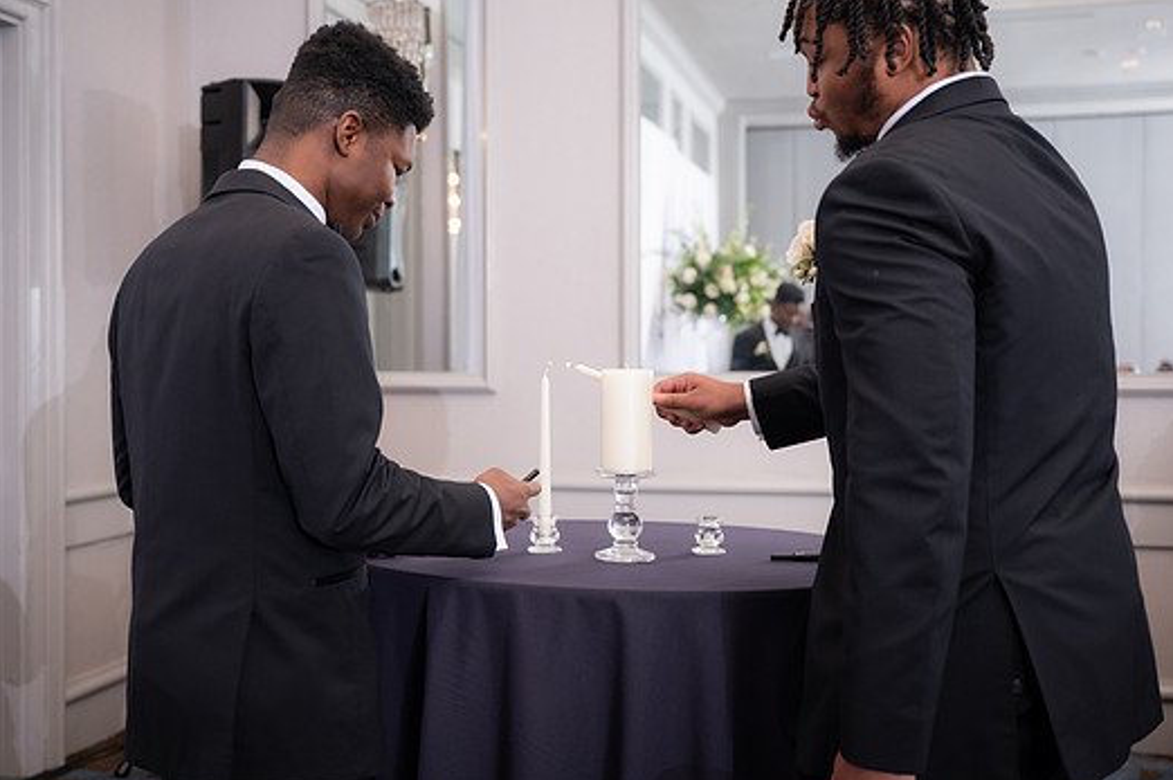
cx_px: 595
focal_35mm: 40
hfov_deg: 48.5
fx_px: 1302
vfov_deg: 33.3
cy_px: 378
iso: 800
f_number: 2.8
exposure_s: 1/200
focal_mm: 36
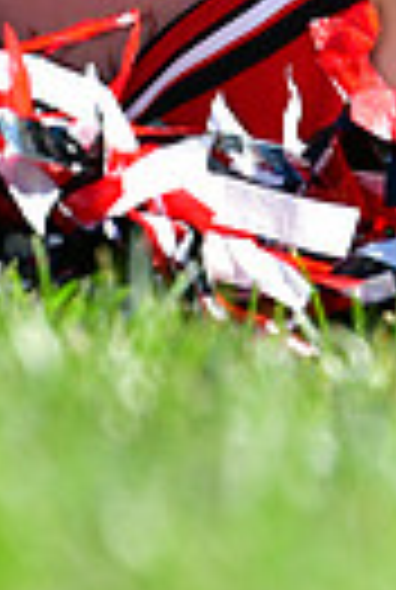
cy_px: -689
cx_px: -79
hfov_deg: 1.1
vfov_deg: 1.6
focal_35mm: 1258
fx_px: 20647
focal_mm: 190
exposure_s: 1/1600
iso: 400
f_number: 4.5
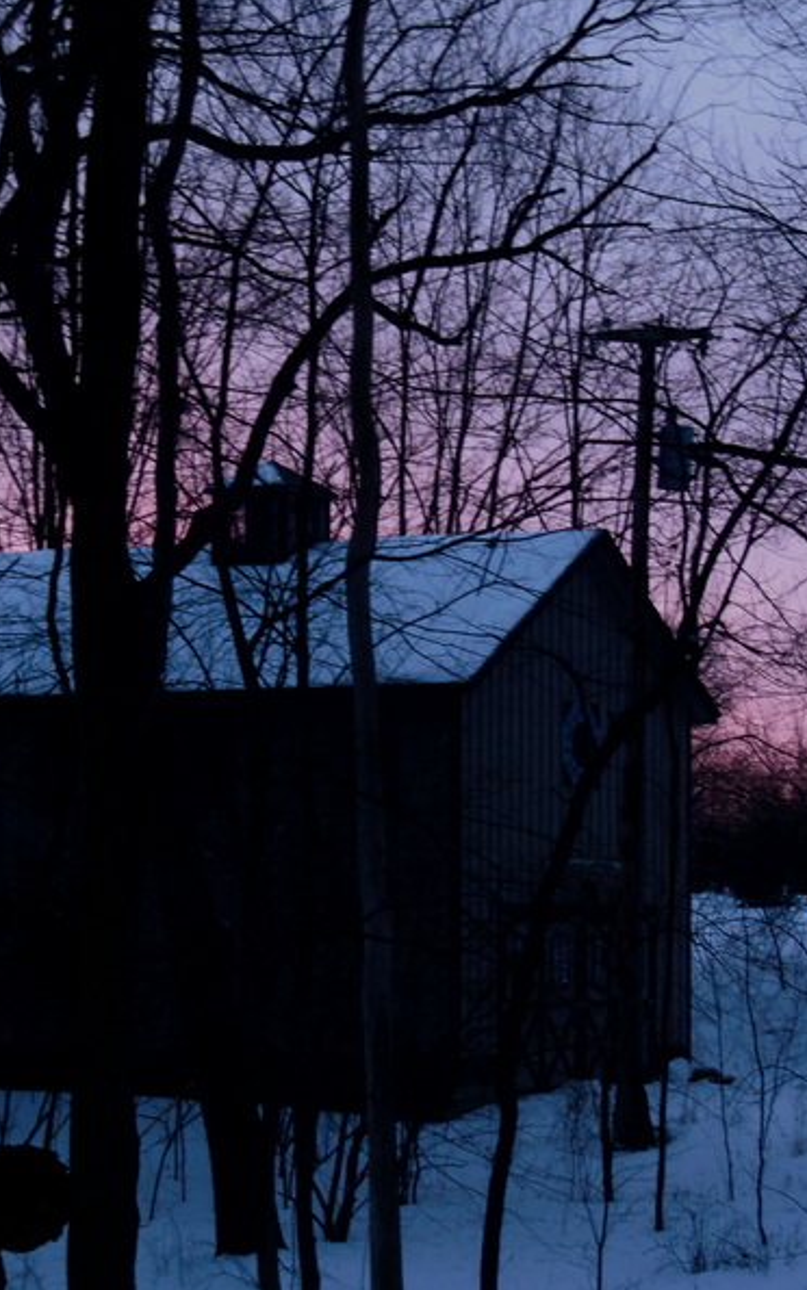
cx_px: 243
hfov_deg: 11.5
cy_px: 644
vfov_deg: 18.3
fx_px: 4011
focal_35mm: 114
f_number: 5.4
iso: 320
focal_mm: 14.3
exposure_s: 1/30
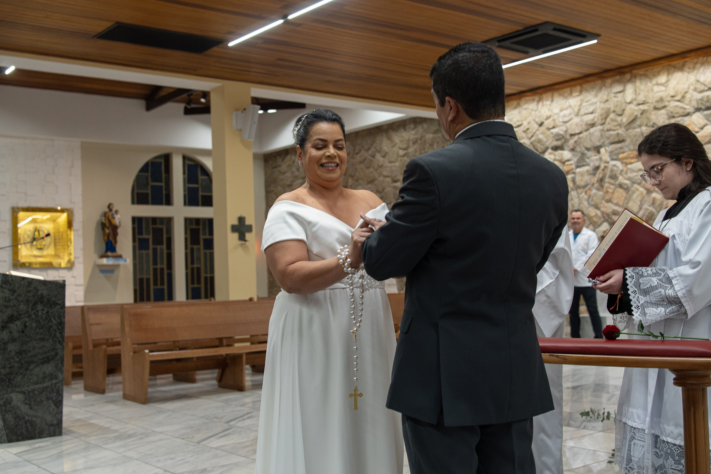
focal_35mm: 40
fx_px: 800
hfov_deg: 47.9
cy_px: 237
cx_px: 356
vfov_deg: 33.0
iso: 640
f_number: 2.8
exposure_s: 1/160
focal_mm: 27
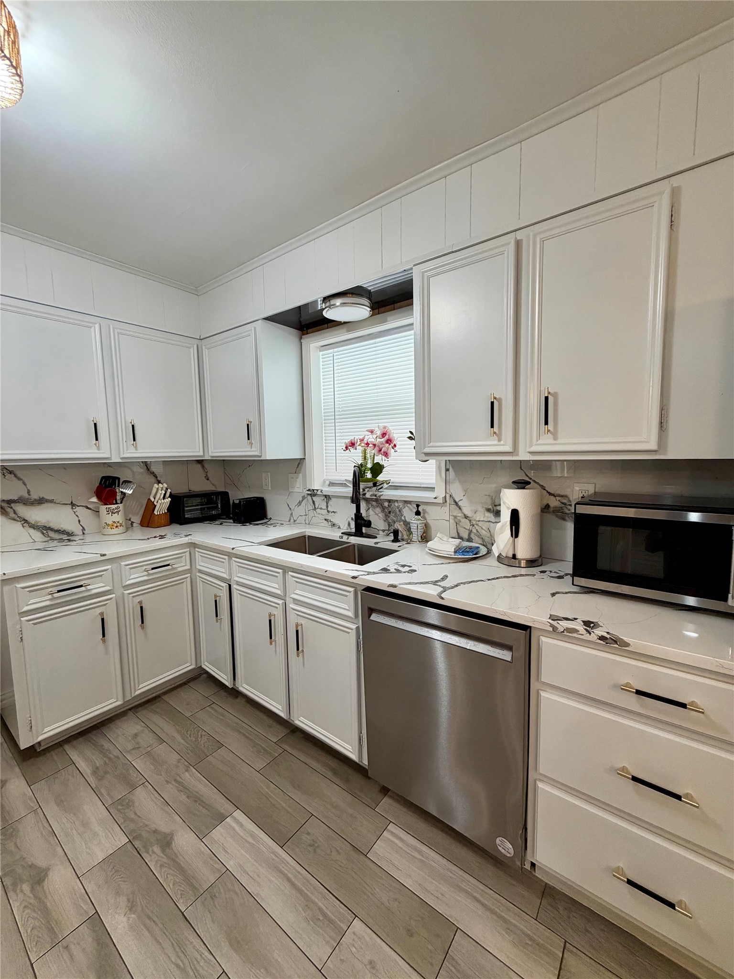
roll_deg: +0.3
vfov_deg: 102.1
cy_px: 490
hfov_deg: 85.7
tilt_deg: -5.6
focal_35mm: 14
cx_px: 367
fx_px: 396
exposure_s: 1/120
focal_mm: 2.22
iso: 320
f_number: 2.2
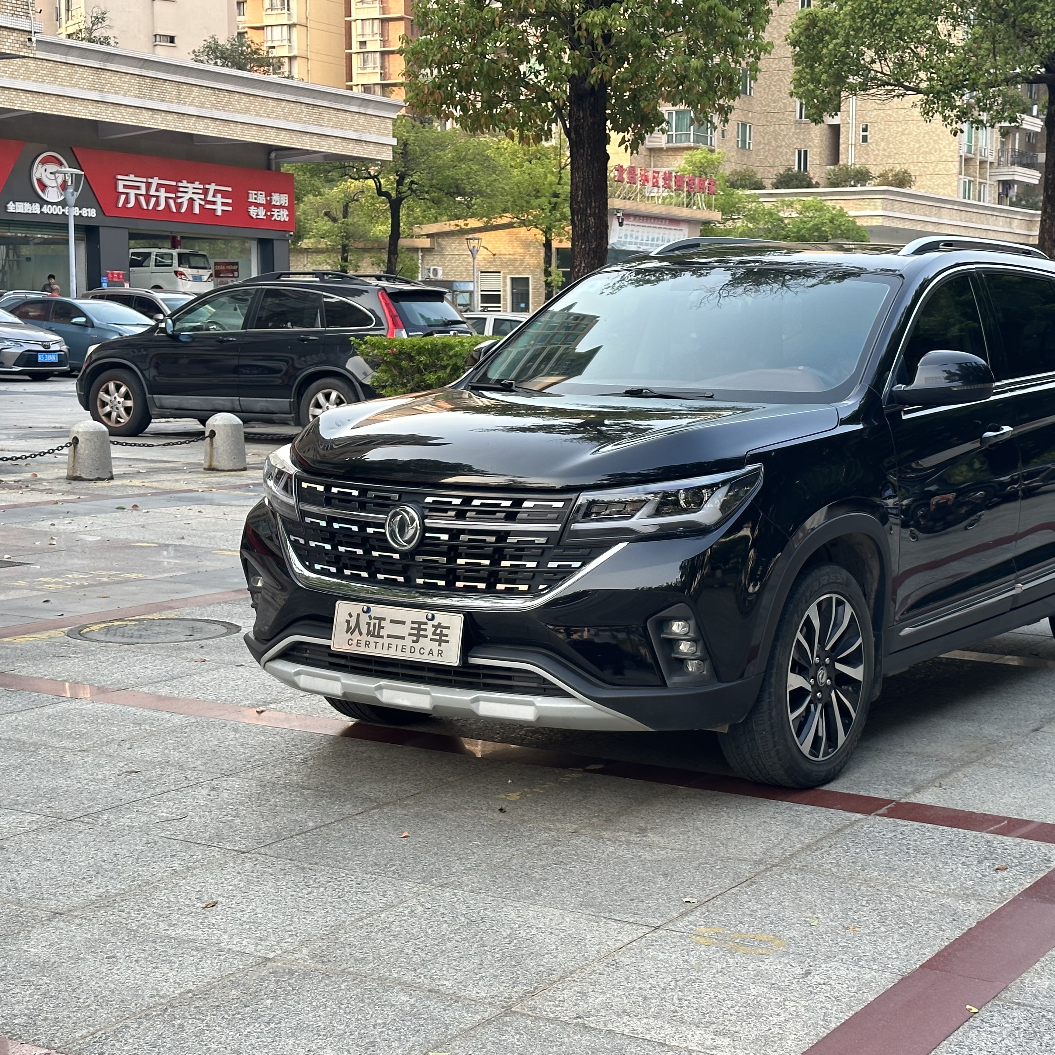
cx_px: 681
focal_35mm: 57
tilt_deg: -6.4
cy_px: 529
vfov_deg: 30.0
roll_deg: -0.7
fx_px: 1965
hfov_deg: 29.9
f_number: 1.78
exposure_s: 1/172
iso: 80
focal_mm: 6.86
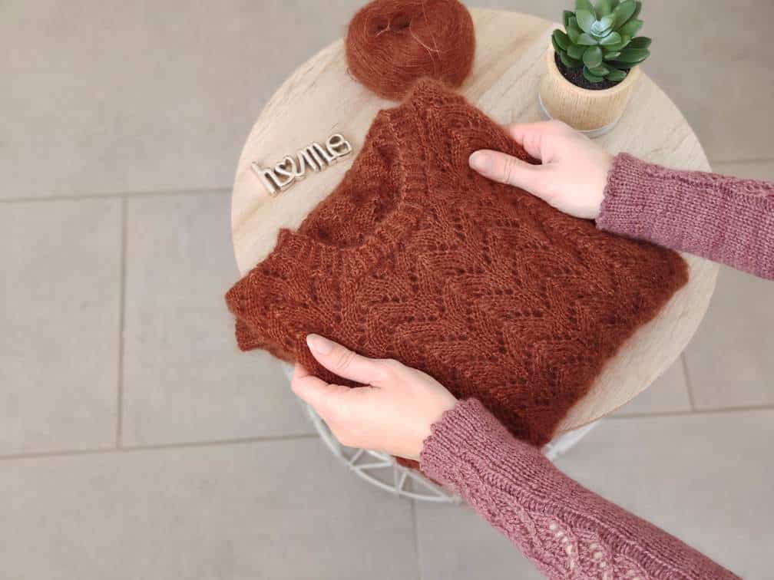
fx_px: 917
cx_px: 387
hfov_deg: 45.8
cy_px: 290
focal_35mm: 41
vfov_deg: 35.1
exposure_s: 1/100
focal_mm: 8.16
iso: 584
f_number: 2
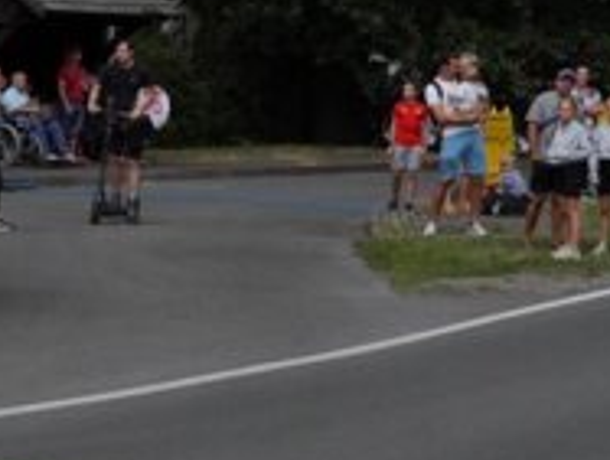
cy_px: 155
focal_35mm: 231
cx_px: 3
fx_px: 4079
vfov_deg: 6.5
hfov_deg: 8.5
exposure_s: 1/1000
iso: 2000
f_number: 6.3
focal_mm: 75
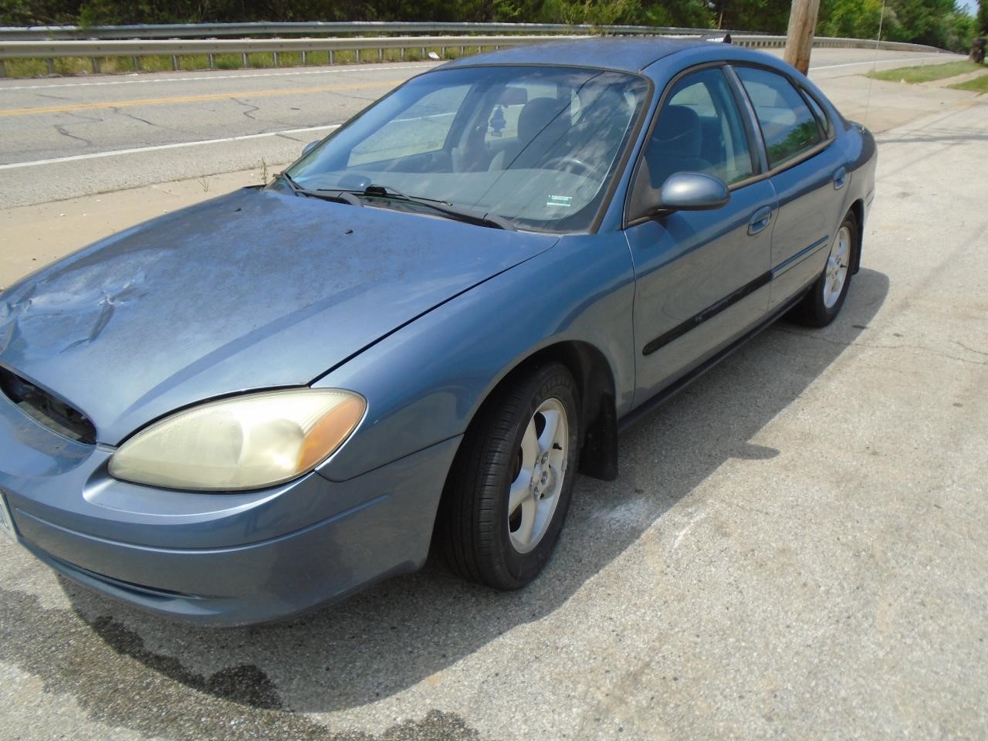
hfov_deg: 67.3
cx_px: 494
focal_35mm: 26
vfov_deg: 53.1
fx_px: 742
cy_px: 370
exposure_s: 1/1000
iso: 100
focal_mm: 4.6
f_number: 3.2
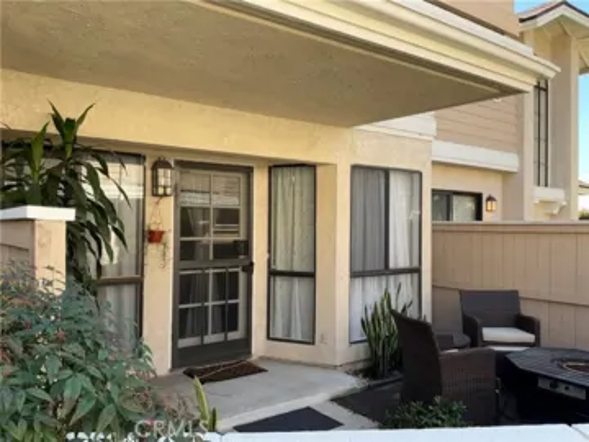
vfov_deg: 48.2
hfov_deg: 61.7
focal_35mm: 29
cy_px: 221
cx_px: 294
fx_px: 493
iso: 16
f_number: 1.8
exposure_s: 1/272
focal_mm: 3
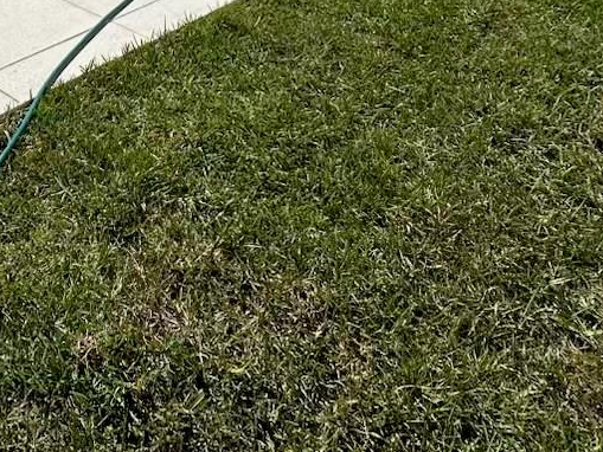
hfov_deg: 40.9
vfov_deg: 27.7
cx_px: 108
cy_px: -128
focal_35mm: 44
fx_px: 767
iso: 50
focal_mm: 2.22
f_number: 2.2
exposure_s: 1/4292
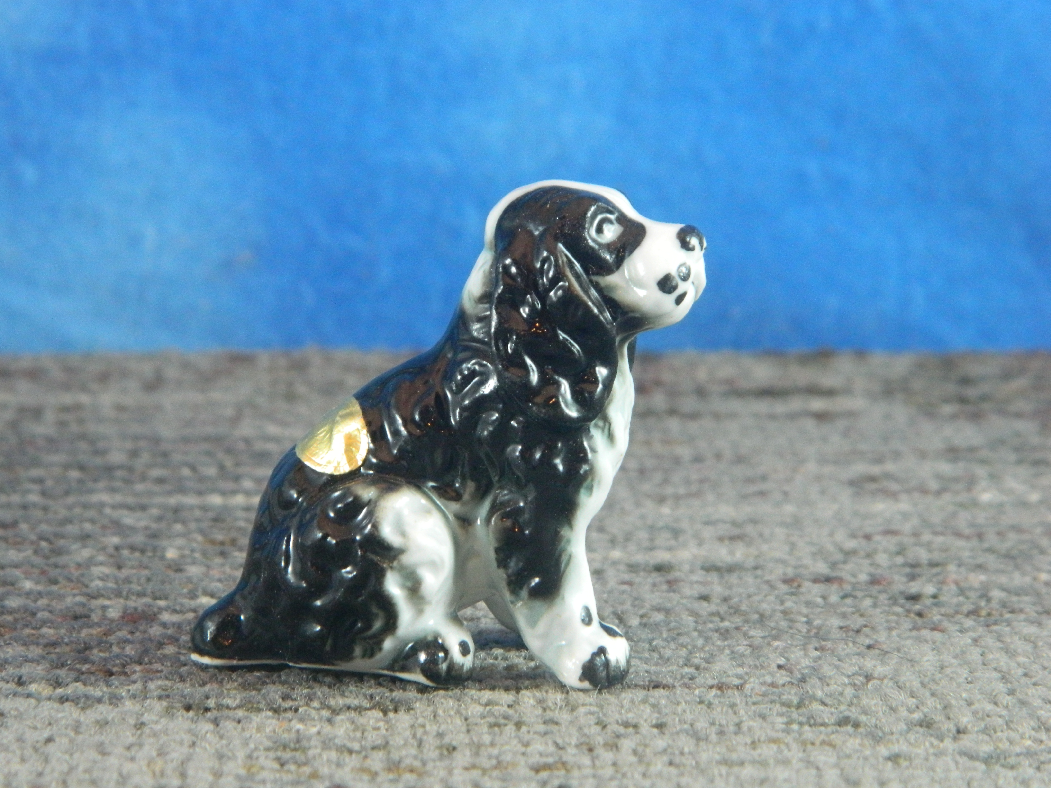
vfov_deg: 11.5
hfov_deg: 15.3
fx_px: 3917
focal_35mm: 129
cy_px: 394
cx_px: 526
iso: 400
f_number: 4.7
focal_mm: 23.2
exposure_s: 1/13
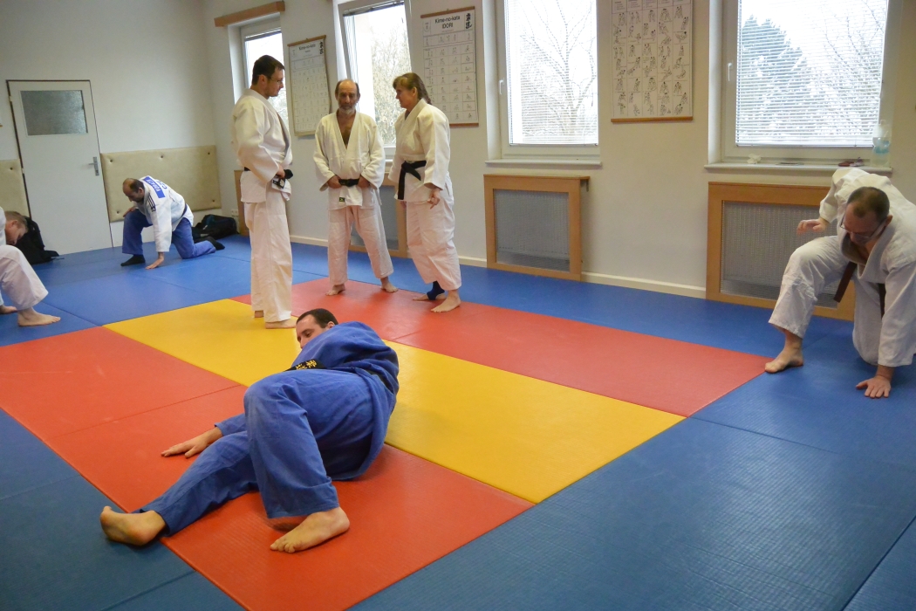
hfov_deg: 60.3
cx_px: 458
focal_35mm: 31
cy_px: 306
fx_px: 789
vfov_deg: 42.3
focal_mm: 11.5
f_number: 4.2
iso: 1600
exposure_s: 1/250
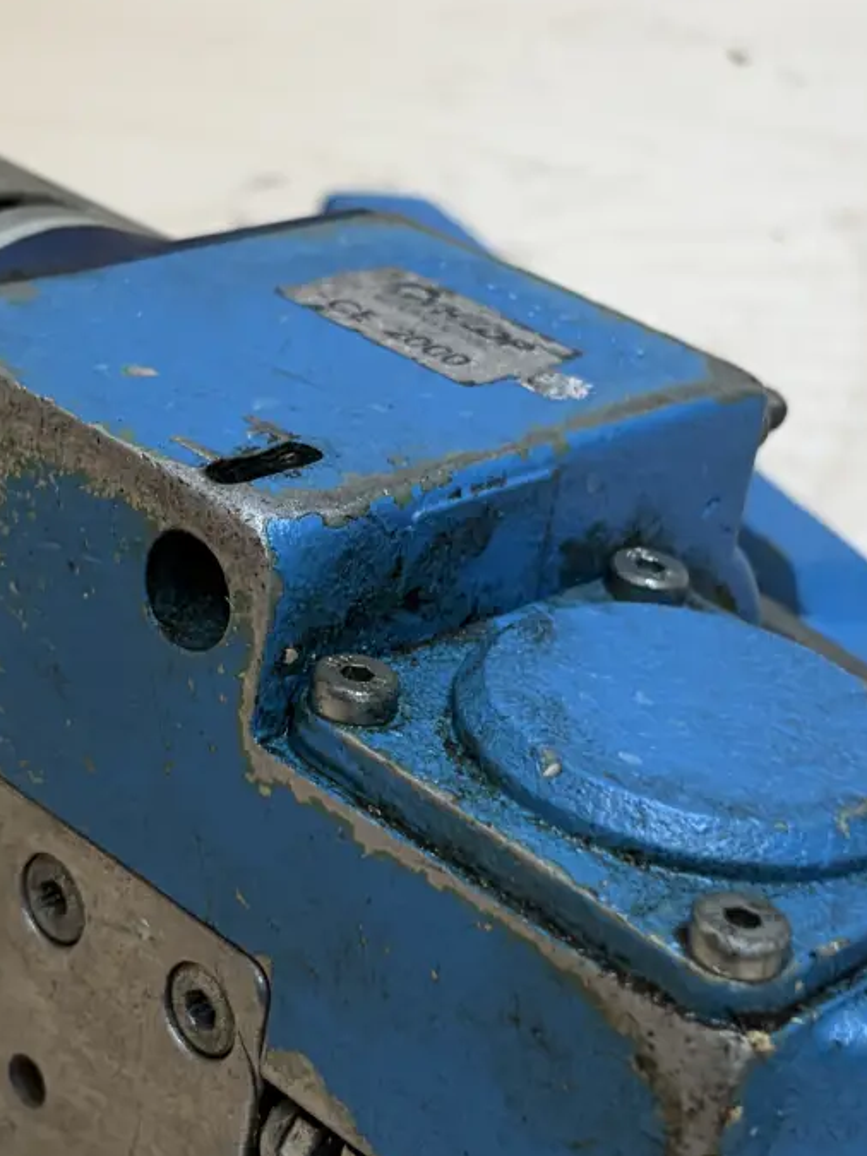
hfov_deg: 19.8
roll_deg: +0.1
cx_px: 288
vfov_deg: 26.3
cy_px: 524
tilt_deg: -31.6
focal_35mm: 74
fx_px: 2472
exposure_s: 1/60
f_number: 1.6
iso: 160
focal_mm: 5.96
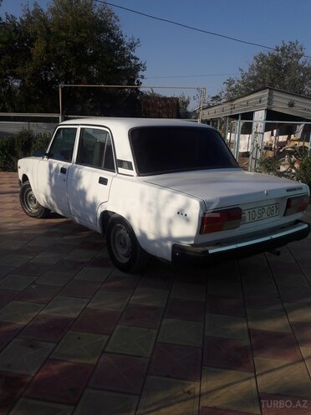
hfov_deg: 49.7
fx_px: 335
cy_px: 208
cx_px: 156
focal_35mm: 28
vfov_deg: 63.4
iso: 40
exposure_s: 1/2488
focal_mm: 3.7
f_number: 1.9
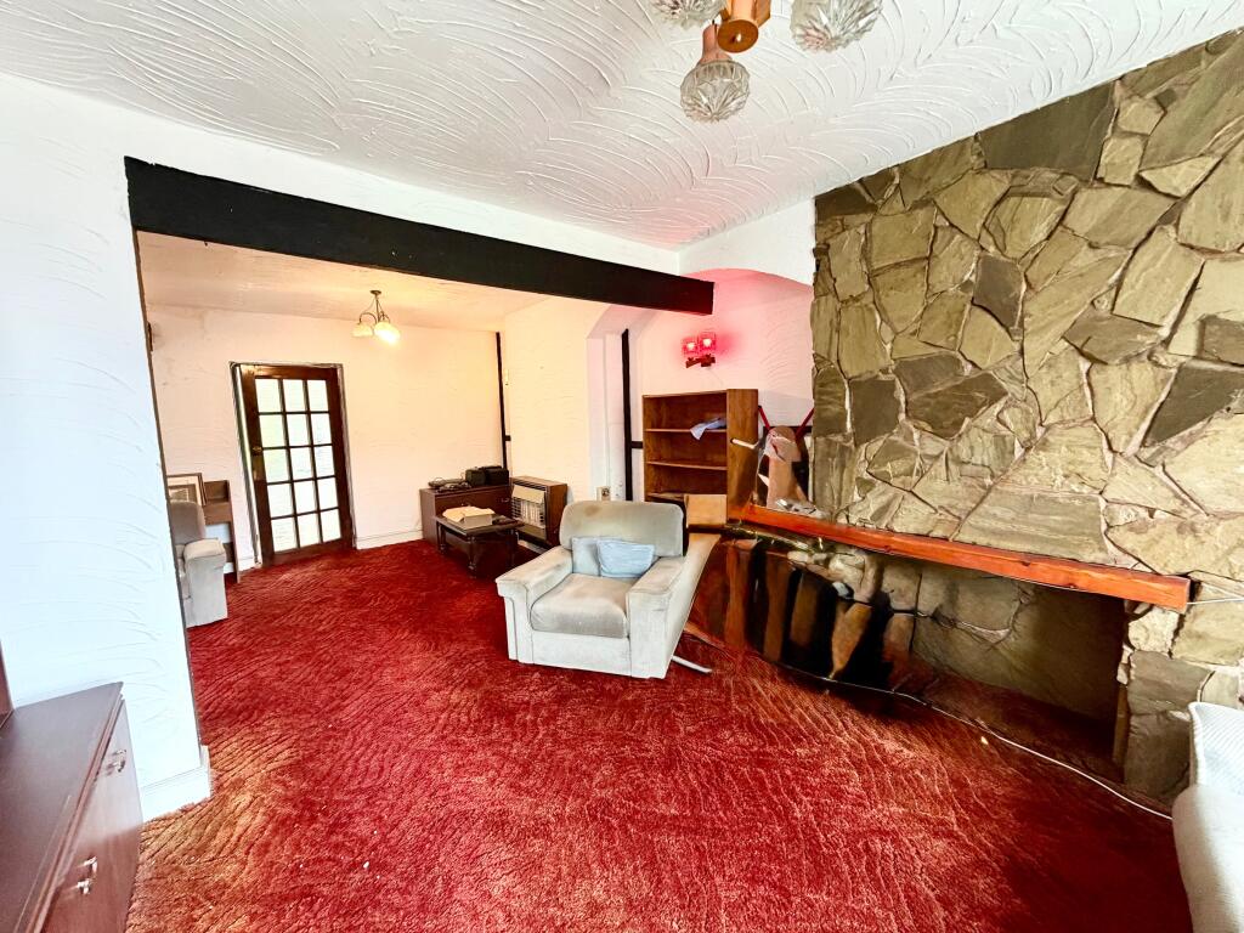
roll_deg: +1.4
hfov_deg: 102.1
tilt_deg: -5.5
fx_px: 503
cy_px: 466
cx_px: 622
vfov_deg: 85.7
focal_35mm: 14
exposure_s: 1/50
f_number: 2.2
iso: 400
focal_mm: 2.22
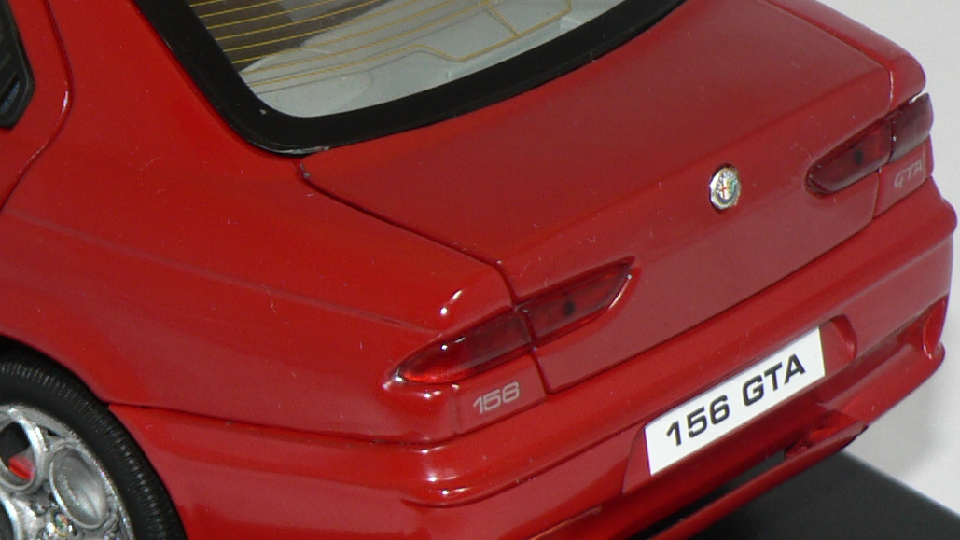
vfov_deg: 7.2
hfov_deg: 12.7
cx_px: 77
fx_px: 4277
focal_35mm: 168
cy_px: 152
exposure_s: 1/60
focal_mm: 10.4
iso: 80
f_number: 3.2
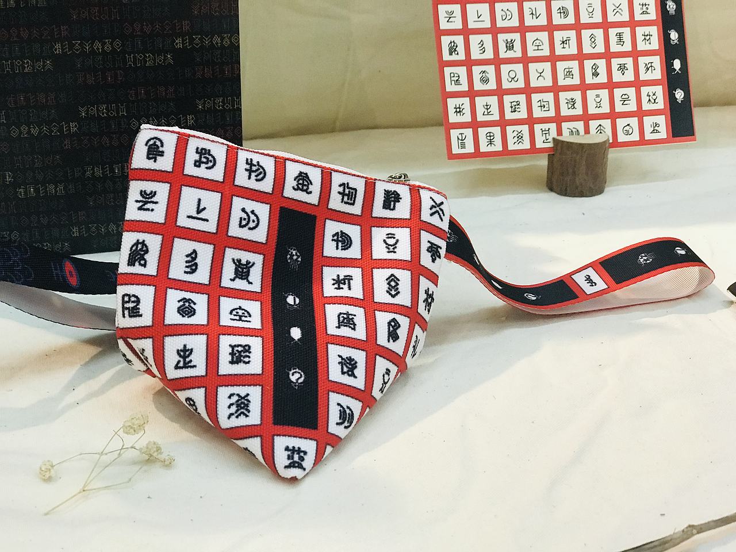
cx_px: 368
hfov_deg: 33.8
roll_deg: -0.7
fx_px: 1212
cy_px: 276
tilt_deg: -24.4
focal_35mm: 57
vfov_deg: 25.7
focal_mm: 6.6
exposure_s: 1/50
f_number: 2.8
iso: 160
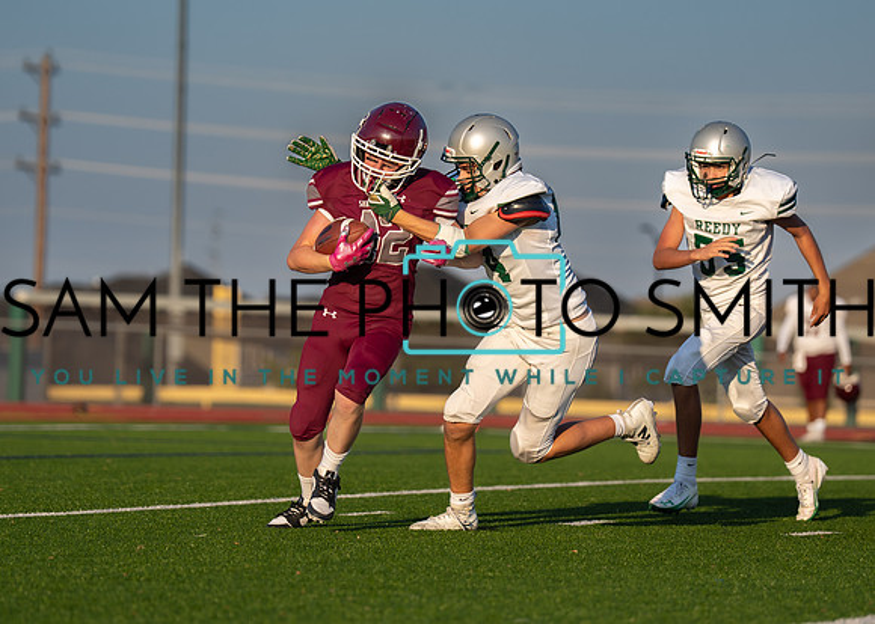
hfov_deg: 9.3
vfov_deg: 6.6
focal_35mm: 217
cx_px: 453
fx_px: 5402
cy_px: 219
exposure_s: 1/1600
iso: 100
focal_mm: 146
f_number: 2.8
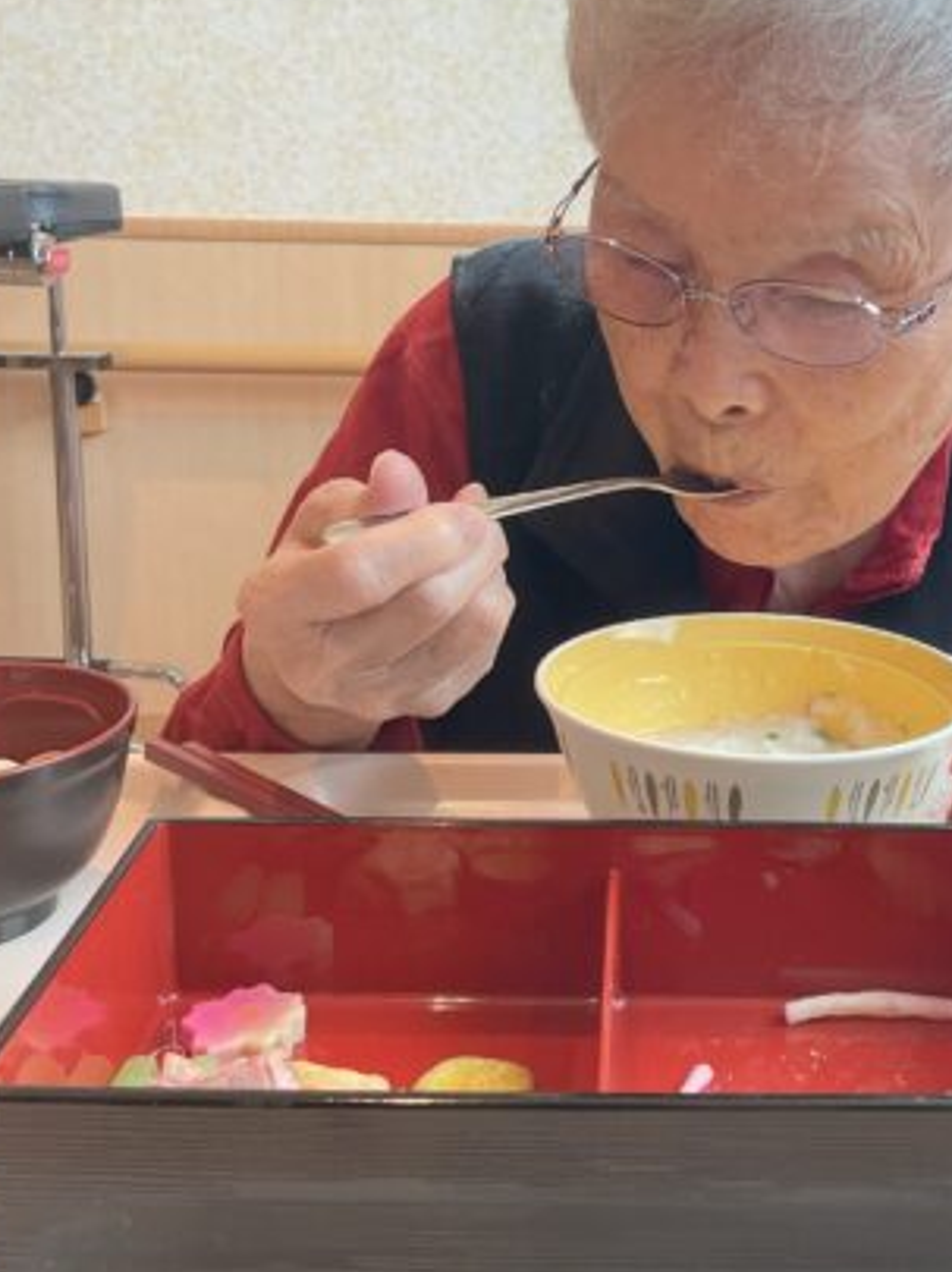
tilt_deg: -12.8
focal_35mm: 43
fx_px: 1579
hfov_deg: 33.1
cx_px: 663
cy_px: 490
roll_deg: -0.1
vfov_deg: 43.6
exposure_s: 1/120
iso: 64
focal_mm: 3
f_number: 1.8
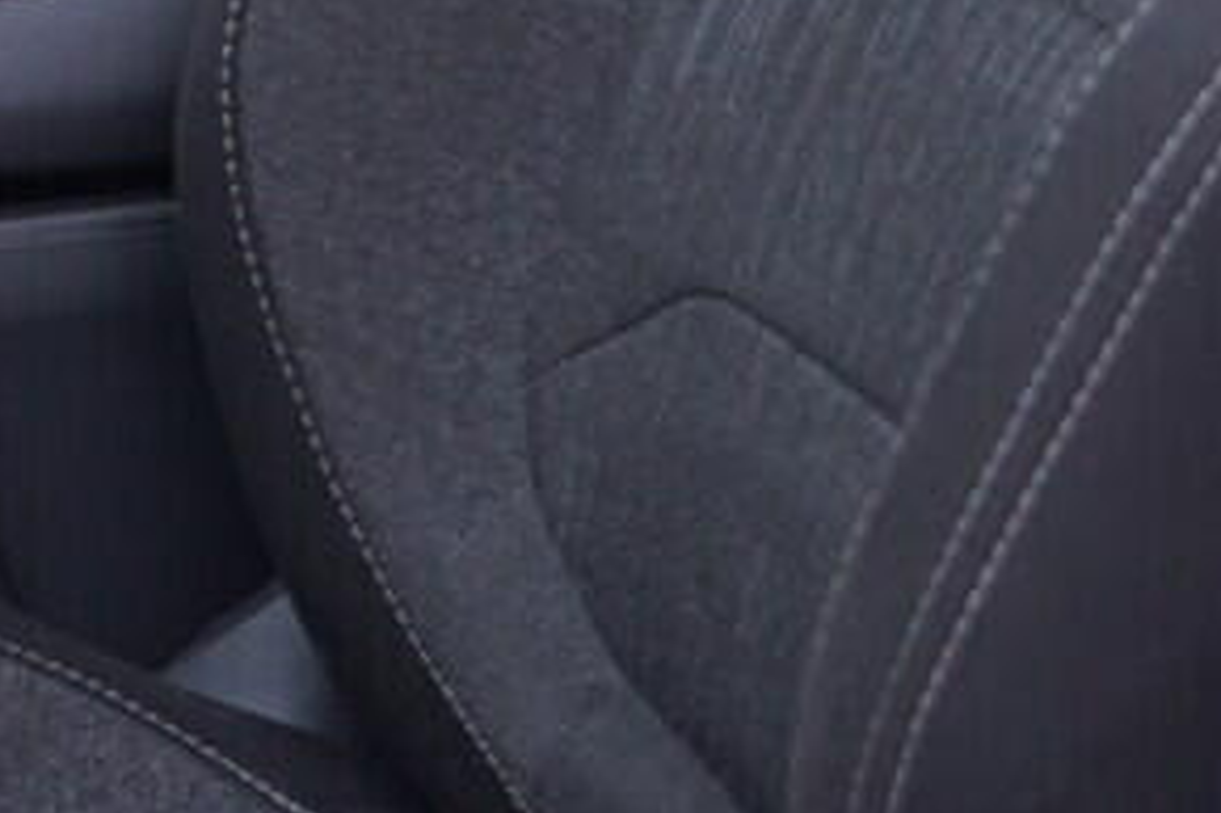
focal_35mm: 179
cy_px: -927
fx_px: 6067
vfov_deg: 7.3
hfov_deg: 10.7
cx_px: -1057
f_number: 2.8
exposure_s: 1/40
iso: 125
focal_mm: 24
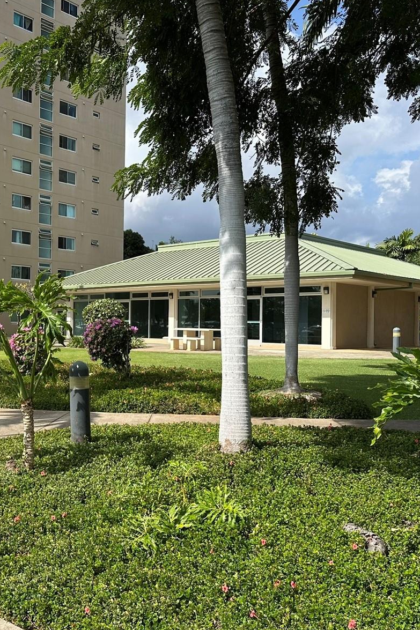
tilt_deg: -0.3
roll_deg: -1.4
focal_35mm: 34
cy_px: 317
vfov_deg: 55.8
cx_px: 78
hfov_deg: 37.3
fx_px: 595
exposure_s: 1/3861
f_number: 1.78
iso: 80
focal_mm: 6.86
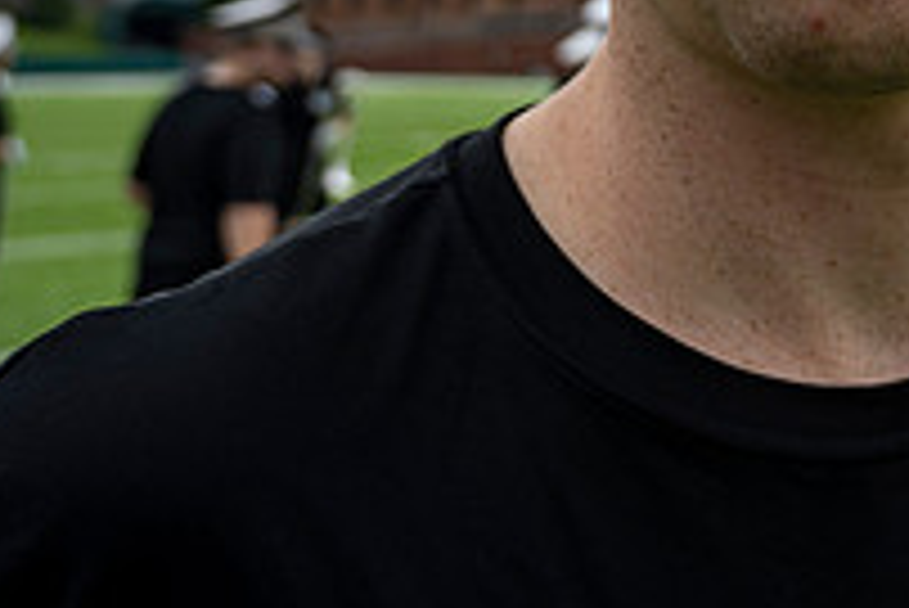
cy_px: -250
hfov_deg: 27.7
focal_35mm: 69
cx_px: 882
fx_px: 1743
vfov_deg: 18.0
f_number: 4
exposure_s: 1/200
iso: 50
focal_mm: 24
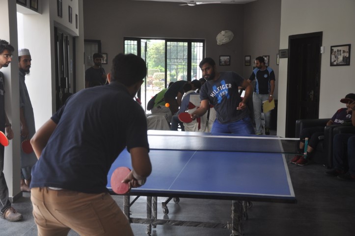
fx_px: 502
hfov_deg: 38.9
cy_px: 118
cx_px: 178
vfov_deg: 26.4
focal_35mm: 51
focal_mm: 34
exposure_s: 1/250
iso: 320
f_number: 4.2
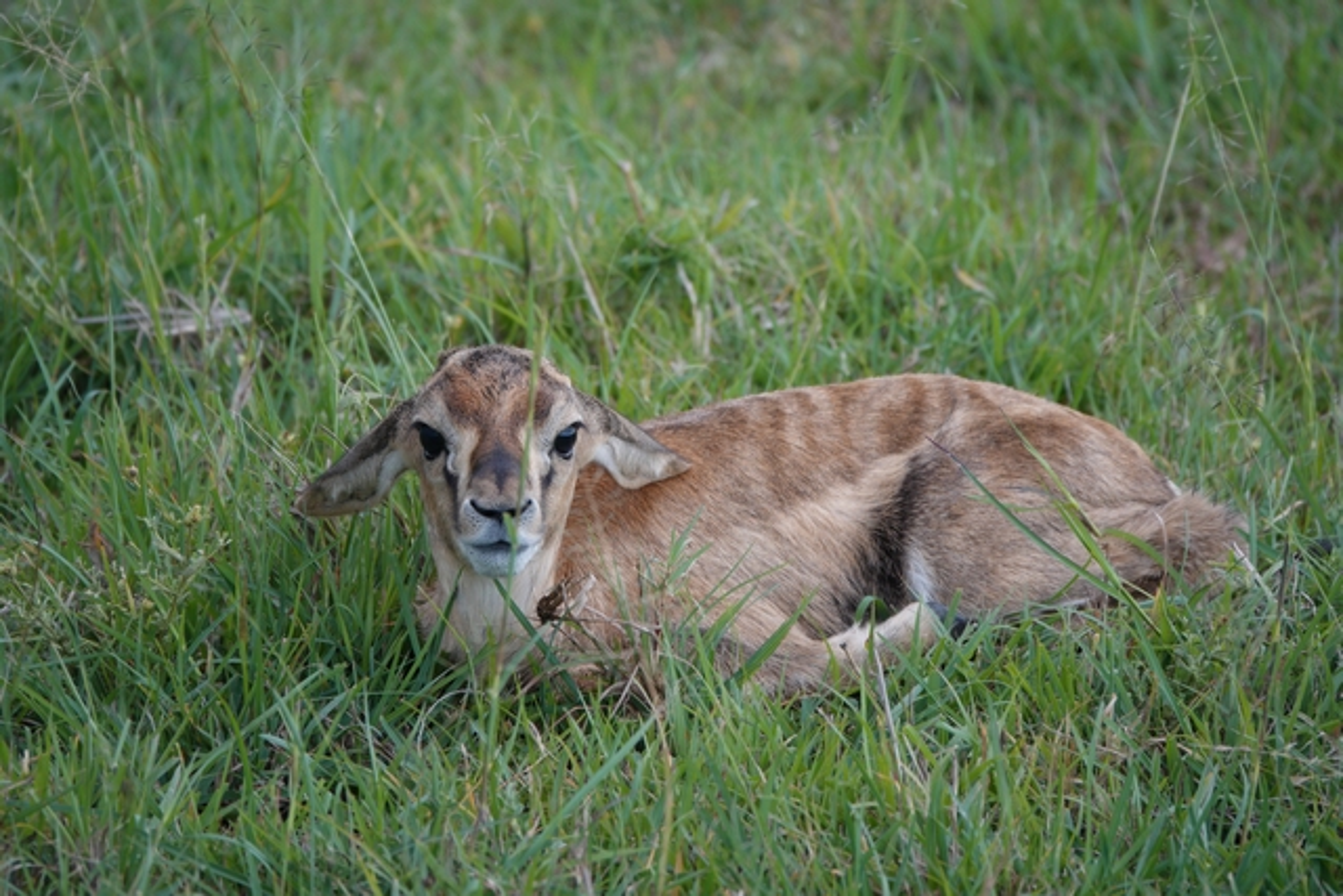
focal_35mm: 600
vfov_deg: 2.3
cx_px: 672
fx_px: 22387
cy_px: 448
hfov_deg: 3.4
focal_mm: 220
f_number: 4
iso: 250
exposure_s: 1/160
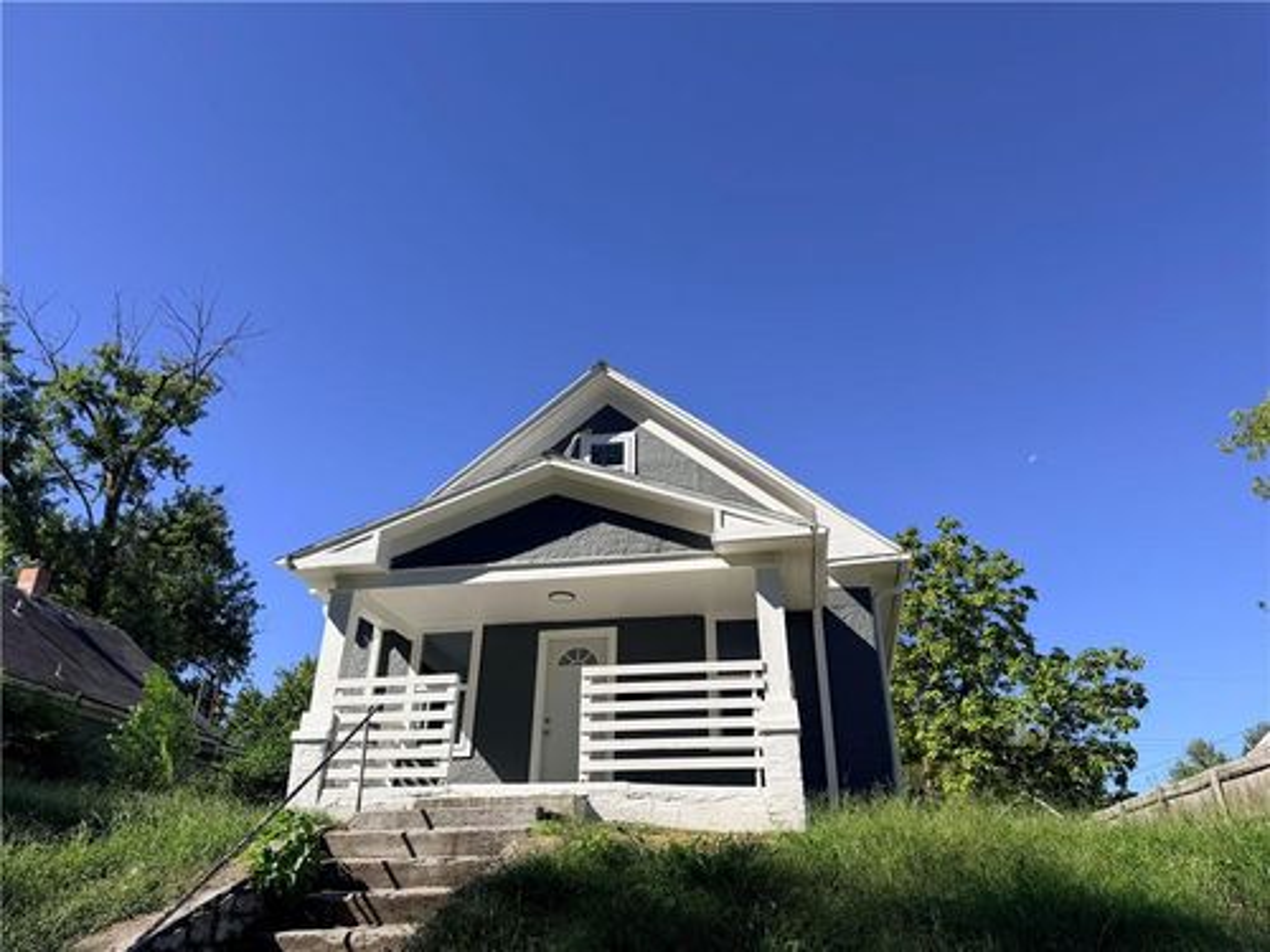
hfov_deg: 71.6
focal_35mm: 24
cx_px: 635
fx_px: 881
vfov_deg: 56.8
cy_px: 476
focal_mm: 6.76
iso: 80
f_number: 1.78
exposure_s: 1/4167
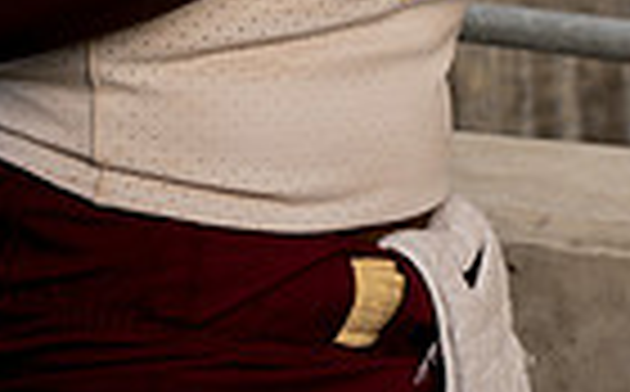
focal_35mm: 115
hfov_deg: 18.1
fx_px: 1971
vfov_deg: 10.0
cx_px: 266
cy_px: -523
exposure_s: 1/200
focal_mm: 35
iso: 50
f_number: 6.3
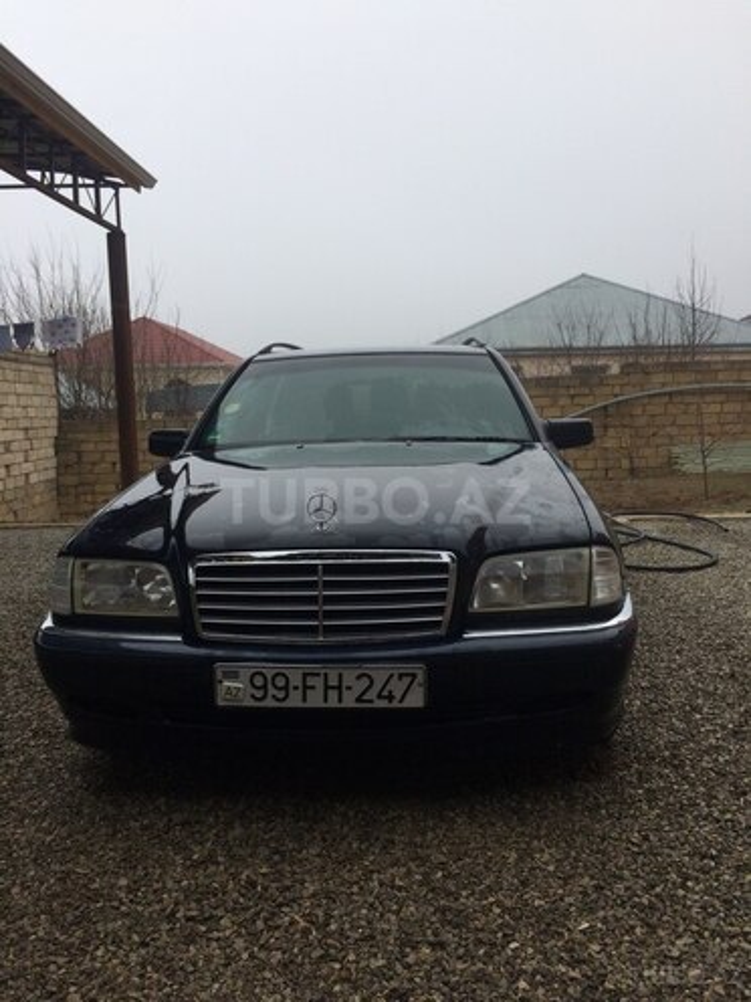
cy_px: 501
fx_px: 839
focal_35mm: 29
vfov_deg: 61.7
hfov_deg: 48.2
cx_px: 376
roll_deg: +0.7
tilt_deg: -6.8
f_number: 2.2
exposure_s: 1/1080
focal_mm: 4.15
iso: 32
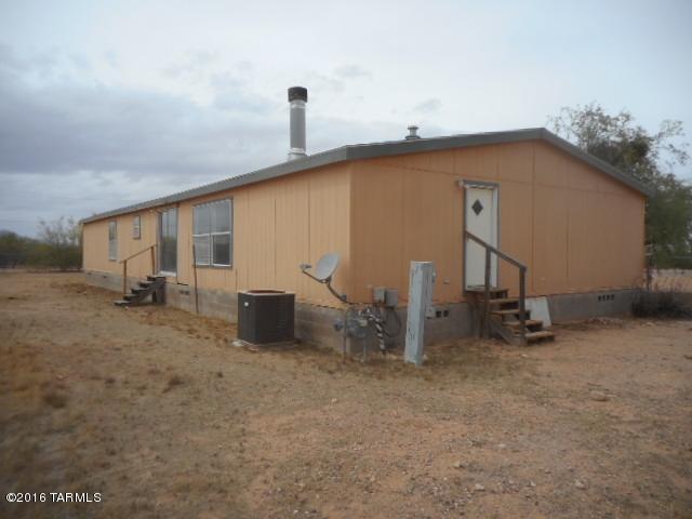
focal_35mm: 25
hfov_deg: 69.4
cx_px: 346
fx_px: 500
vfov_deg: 54.9
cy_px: 260
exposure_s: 1/1000
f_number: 3.7
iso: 80
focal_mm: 4.5
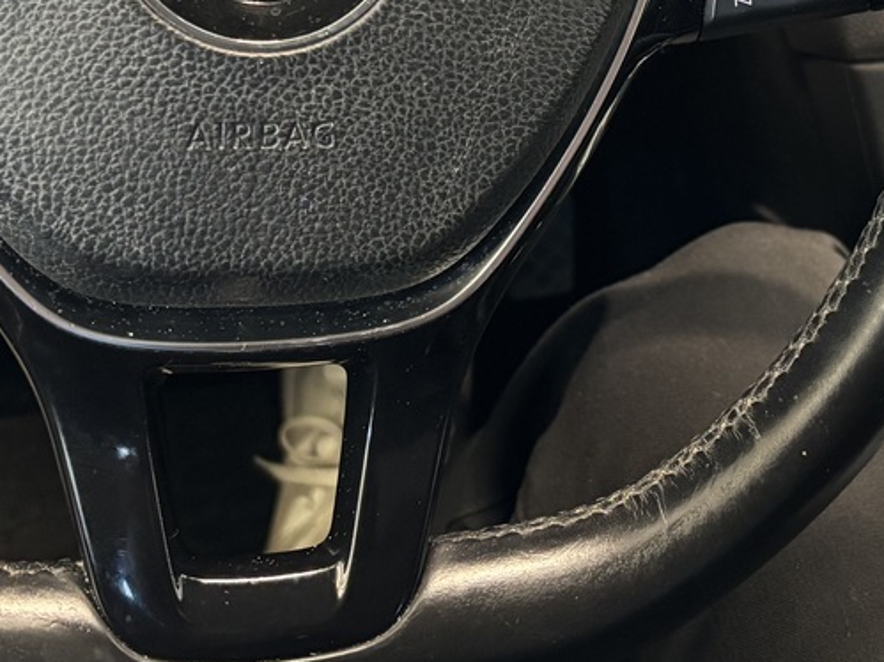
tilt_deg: -30.0
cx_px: 606
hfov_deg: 25.8
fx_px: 1915
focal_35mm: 75
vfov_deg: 19.1
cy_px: -4
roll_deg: -0.3
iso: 400
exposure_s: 1/33
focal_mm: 5.96
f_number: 1.6
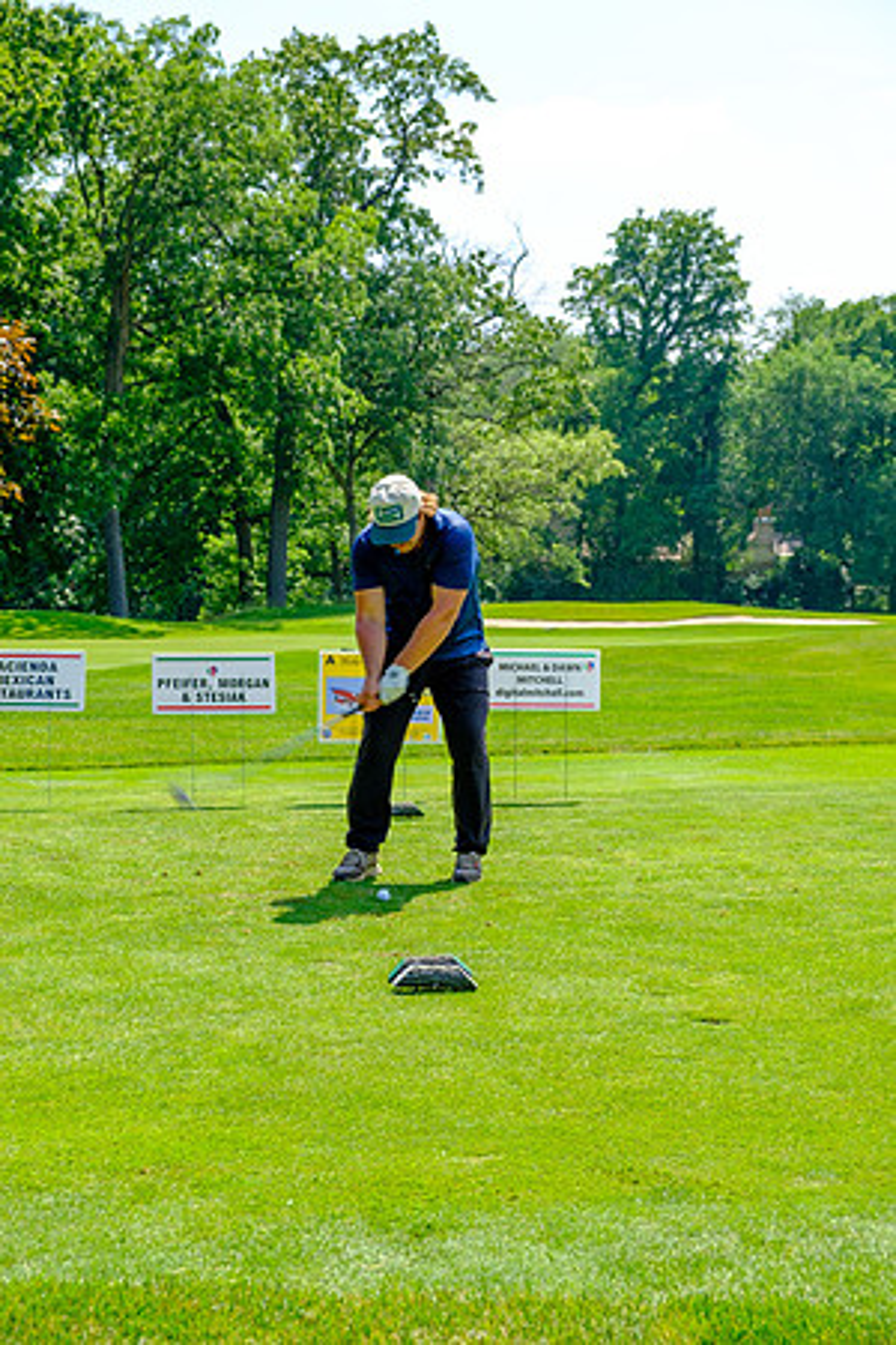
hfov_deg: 21.2
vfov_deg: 31.4
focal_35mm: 64
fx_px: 2389
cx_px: 448
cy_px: 672
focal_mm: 42.5
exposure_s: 1/320
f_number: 5.6
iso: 200
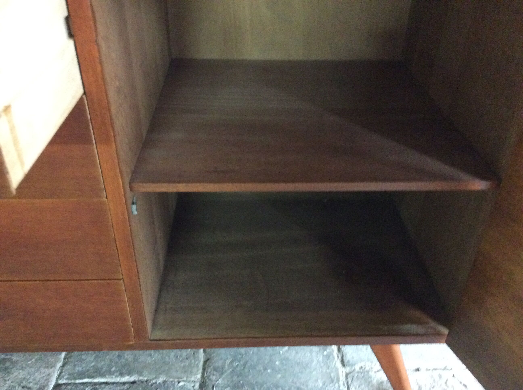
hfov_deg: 56.9
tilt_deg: -32.8
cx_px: 262
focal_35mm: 32
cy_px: 195
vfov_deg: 44.1
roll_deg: +1.0
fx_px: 483
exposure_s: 1/17
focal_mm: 3.3
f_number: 2.4
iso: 500
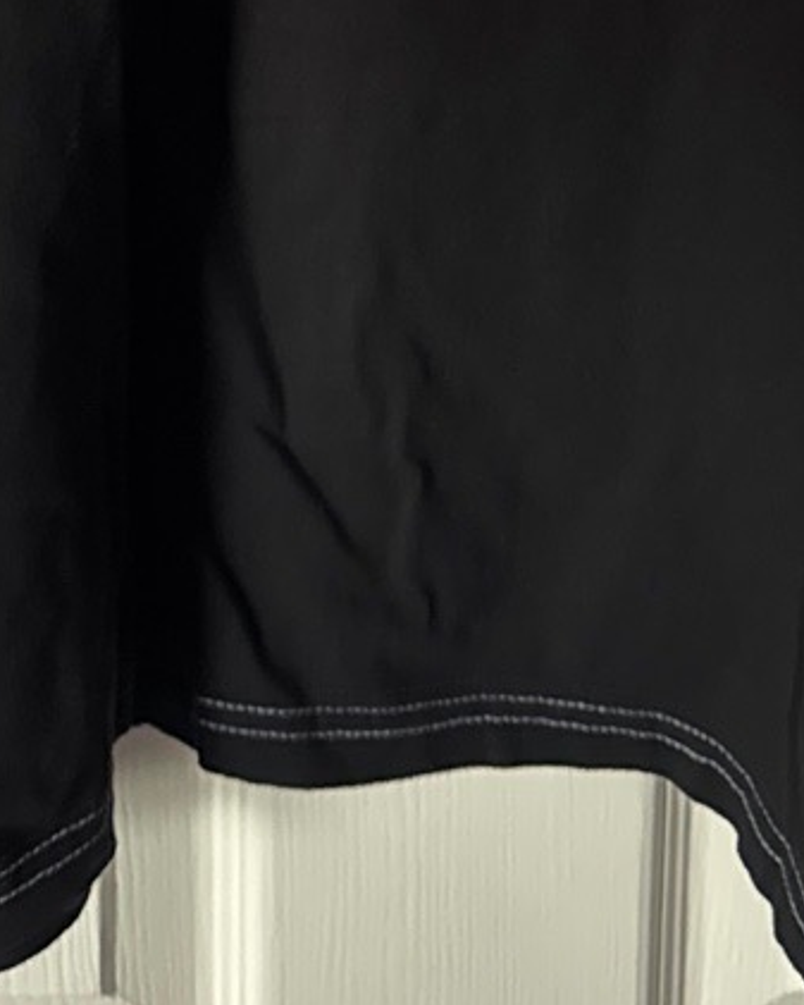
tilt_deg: -9.9
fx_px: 2646
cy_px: -692
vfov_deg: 18.0
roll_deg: -0.7
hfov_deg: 17.2
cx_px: 196
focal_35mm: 89
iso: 1600
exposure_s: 1/17
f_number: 1.78
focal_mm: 6.76
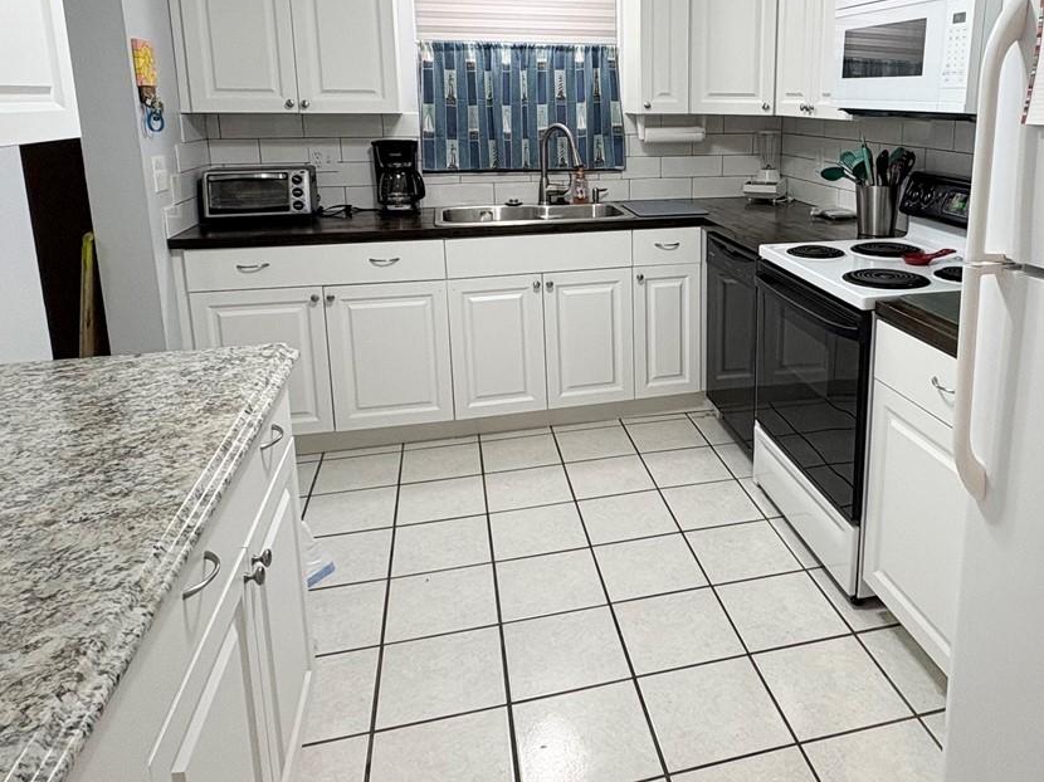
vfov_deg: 50.4
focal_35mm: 27
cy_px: 259
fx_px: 814
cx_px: 684
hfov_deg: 63.9
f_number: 2.2
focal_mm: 2.22
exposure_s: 1/60
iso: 125
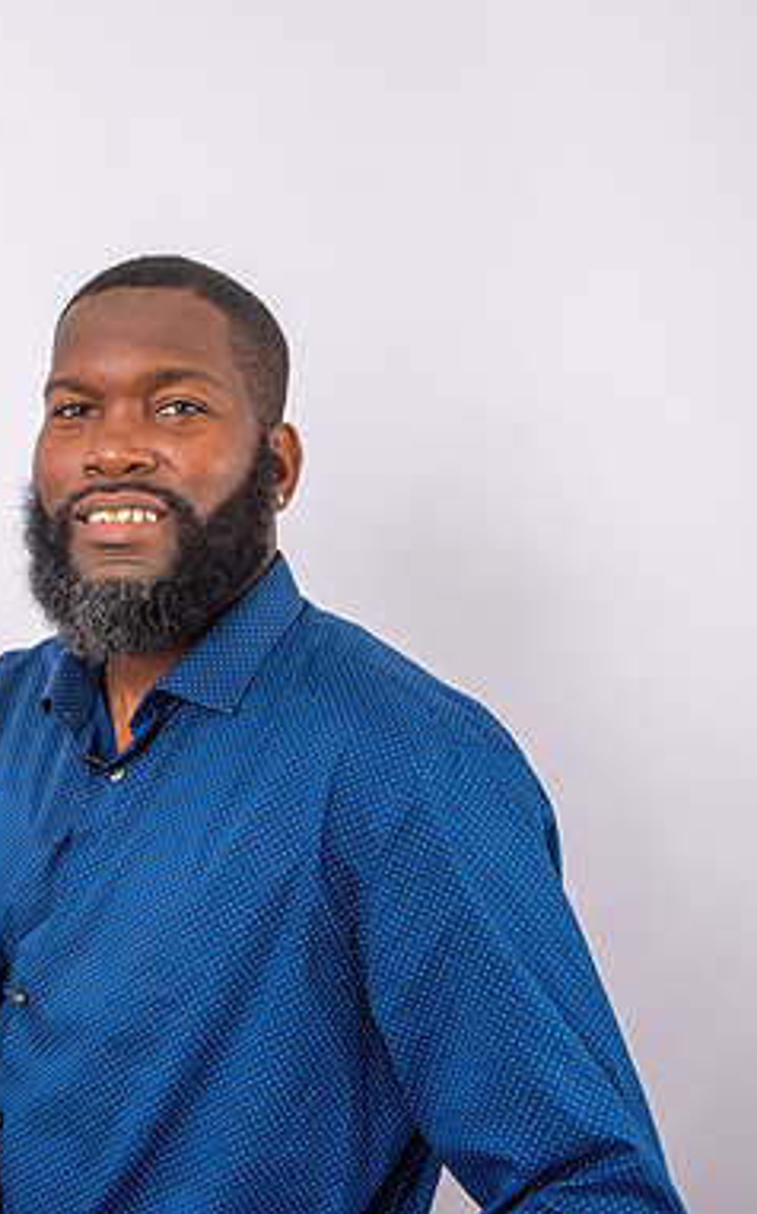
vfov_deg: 41.9
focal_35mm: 48
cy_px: 604
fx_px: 1588
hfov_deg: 25.9
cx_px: 60
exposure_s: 1/200
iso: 125
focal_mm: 31
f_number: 9
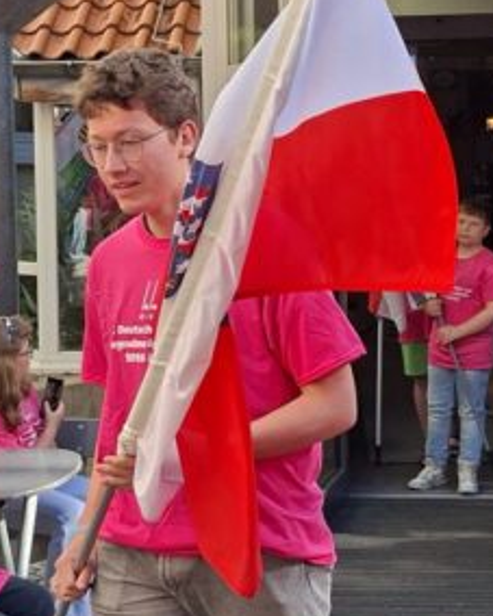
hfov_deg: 24.8
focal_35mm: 57
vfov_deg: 32.3
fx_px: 1040
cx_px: 541
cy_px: 470
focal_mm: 5.54
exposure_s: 1/560
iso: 50
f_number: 1.8
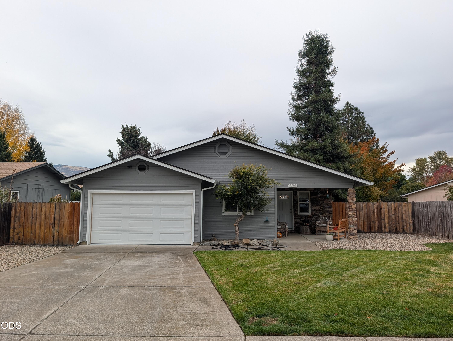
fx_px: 314
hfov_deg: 71.5
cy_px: 170
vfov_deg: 56.9
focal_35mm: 24
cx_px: 226
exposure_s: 1/503
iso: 30
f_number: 1.68
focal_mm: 6.9
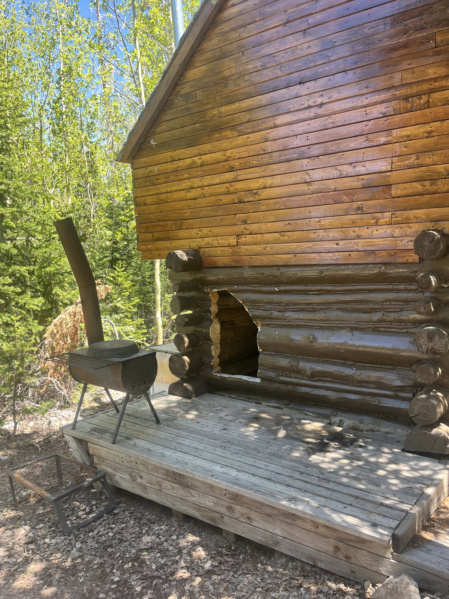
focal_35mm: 26
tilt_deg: -6.3
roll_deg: +0.7
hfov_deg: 53.1
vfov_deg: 67.3
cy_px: 300
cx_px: 224
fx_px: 450
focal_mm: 5.1
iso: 40
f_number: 1.6
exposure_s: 1/176
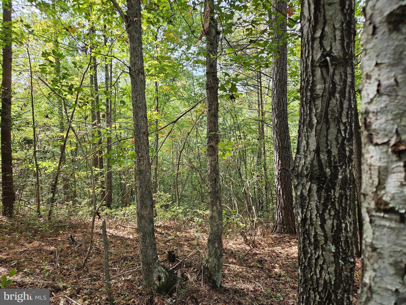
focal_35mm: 23
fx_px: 270
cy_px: 152
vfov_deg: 58.9
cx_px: 203
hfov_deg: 73.9
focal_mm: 5.4
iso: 25
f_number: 1.8
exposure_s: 1/120
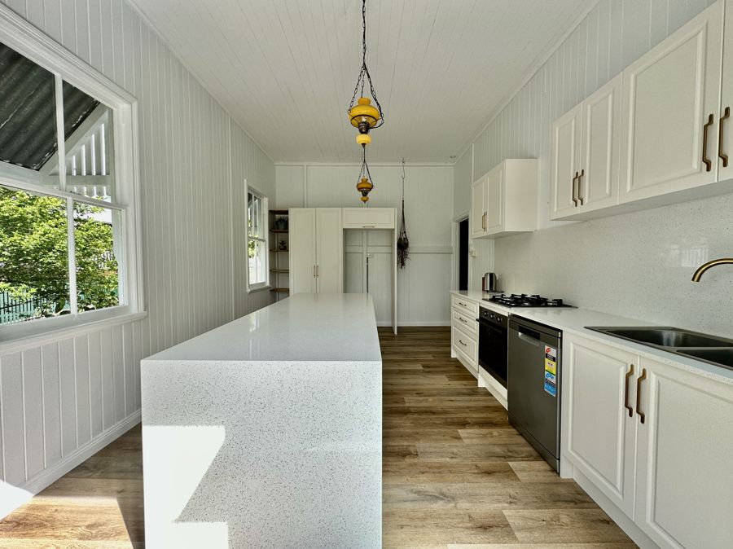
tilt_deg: -3.0
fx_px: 296
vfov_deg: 85.6
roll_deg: +0.2
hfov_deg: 102.1
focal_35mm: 14
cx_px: 366
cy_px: 274
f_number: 2.2
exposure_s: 1/212
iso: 40
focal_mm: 2.22
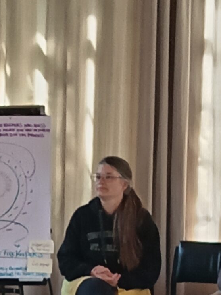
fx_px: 1584
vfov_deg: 10.5
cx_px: -61
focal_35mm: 186
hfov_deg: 7.9
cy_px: 316
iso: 489
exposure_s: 1/25
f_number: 1.8
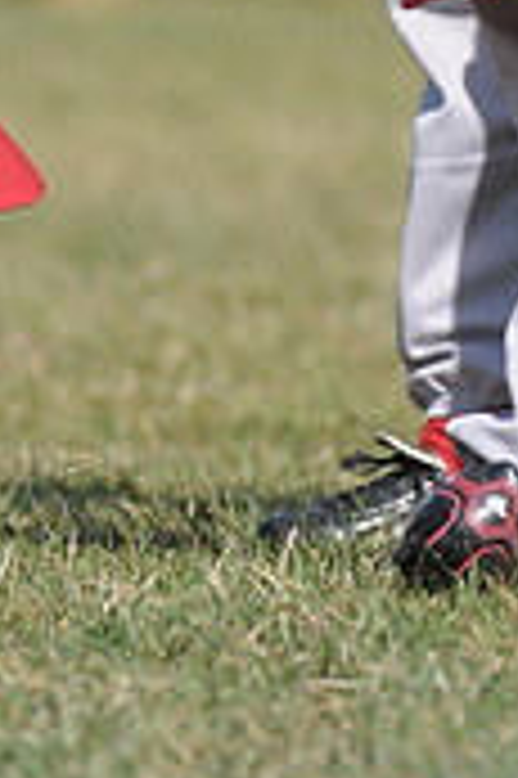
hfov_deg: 1.4
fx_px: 21711
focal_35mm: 1004
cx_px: 574
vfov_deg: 2.1
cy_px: -450
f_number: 4.5
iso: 400
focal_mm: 200
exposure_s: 1/2500
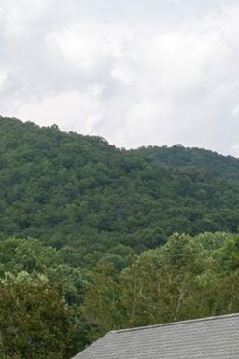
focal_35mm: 149
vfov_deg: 13.4
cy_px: 441
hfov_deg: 8.1
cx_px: -427
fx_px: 1486
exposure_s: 1/500
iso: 100
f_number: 6.3
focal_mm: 10.26
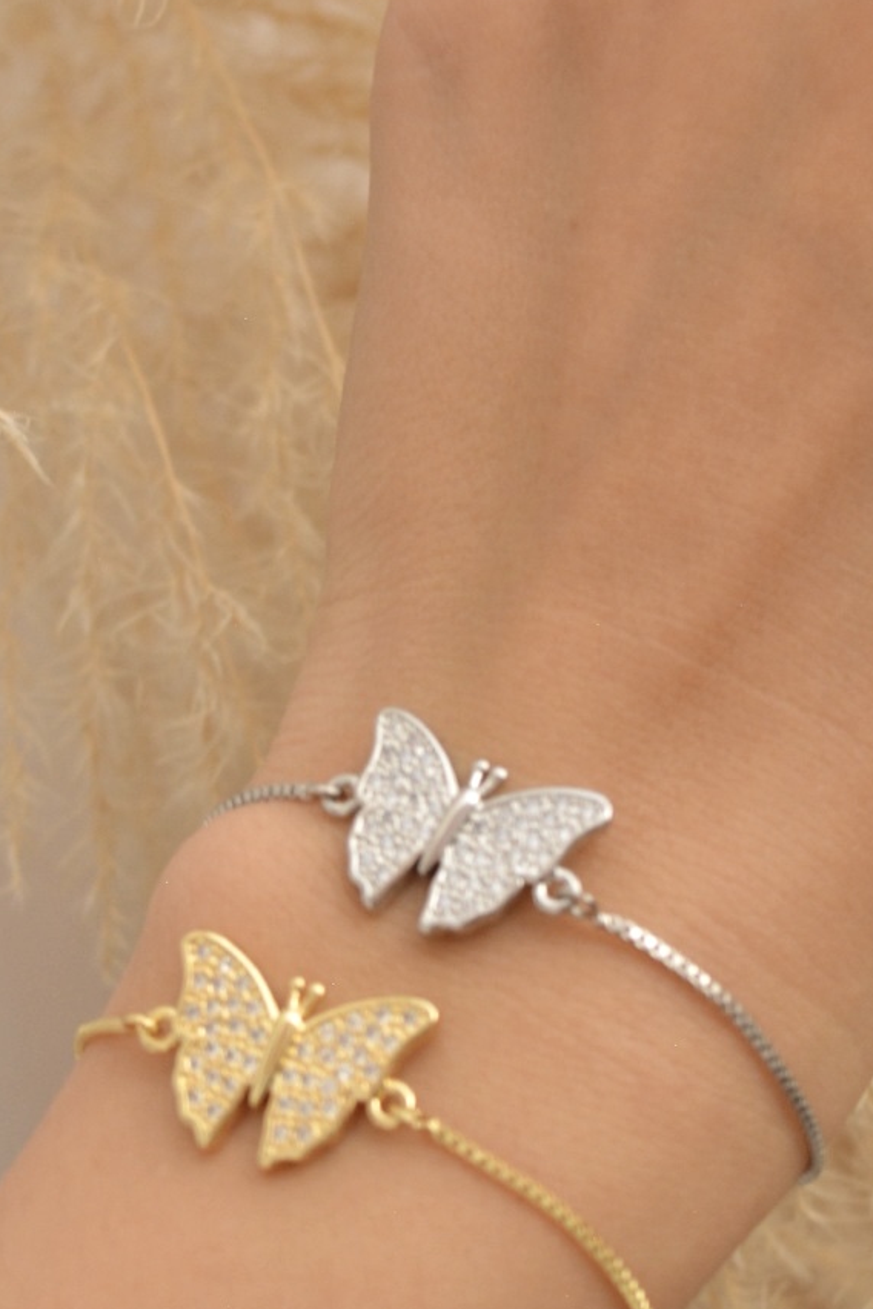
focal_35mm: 101
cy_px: 791
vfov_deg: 20.1
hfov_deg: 13.5
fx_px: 3686
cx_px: 453
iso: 500
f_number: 5.6
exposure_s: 1/125
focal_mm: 25
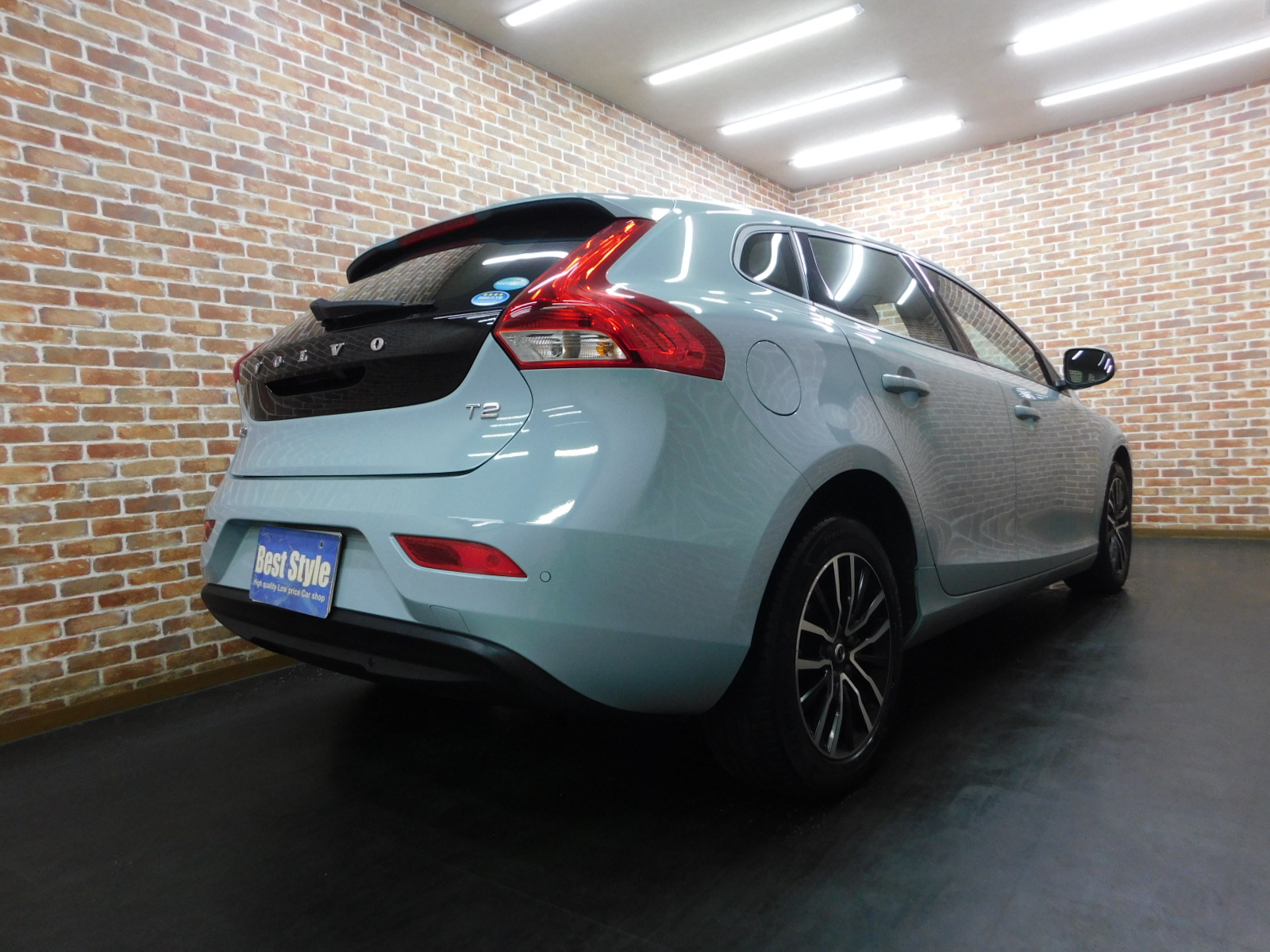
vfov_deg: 58.9
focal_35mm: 23
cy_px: 476
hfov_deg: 73.9
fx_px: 844
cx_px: 635
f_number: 3
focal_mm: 4
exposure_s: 1/30
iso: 200
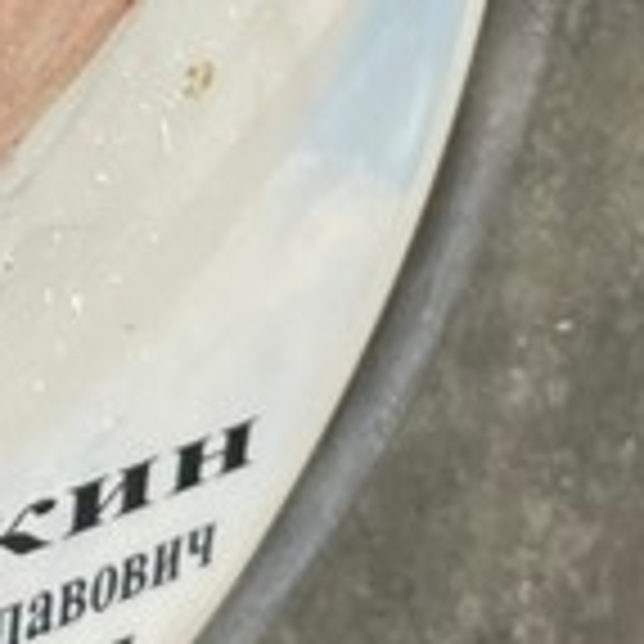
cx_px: -239
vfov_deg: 13.5
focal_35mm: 129
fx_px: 2715
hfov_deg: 13.0
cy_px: 270
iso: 32
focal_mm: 4.2
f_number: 1.6
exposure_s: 1/432
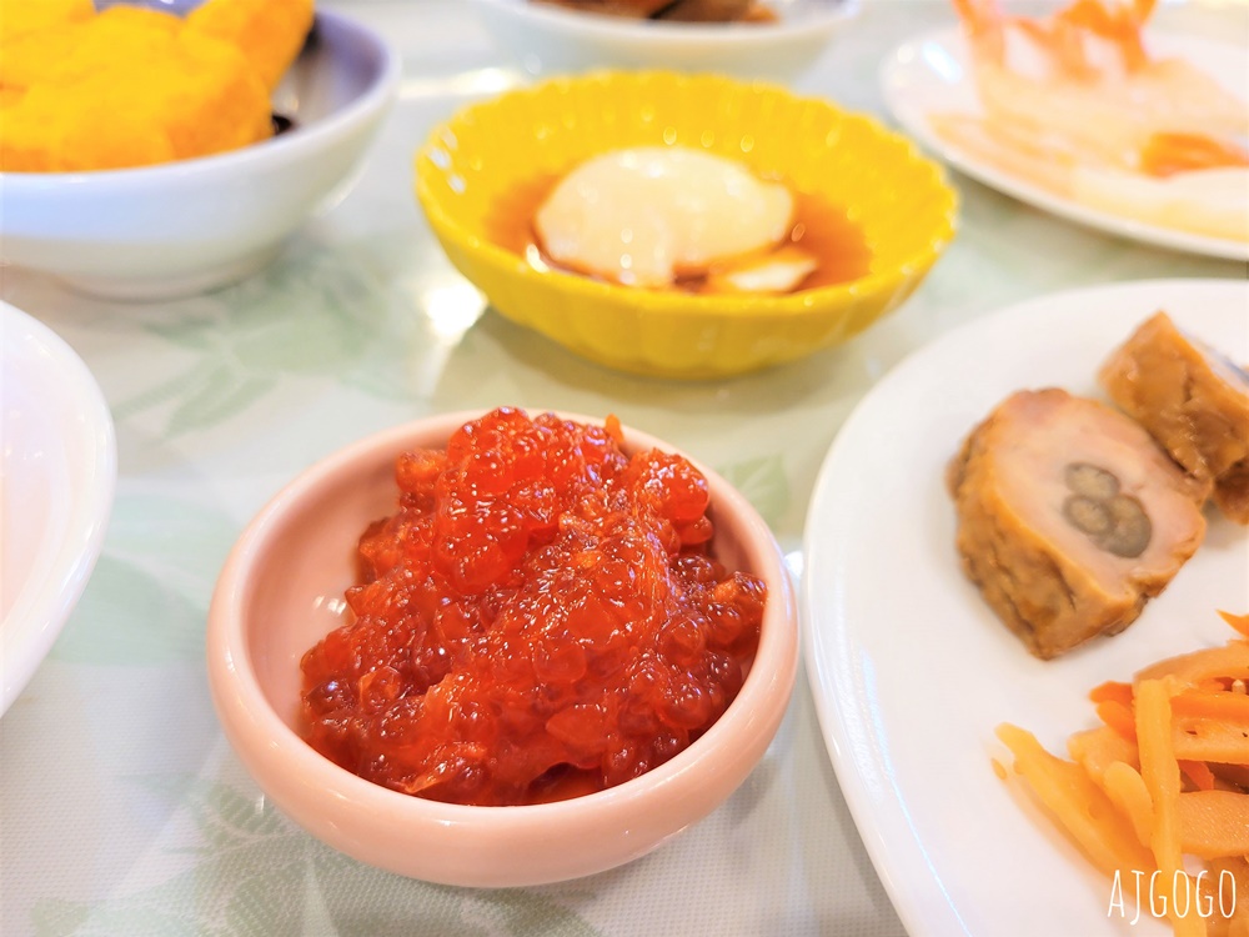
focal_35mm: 26
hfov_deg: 67.3
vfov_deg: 53.1
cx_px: 624
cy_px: 468
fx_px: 938
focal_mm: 5.4
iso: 250
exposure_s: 1/50
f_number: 1.8
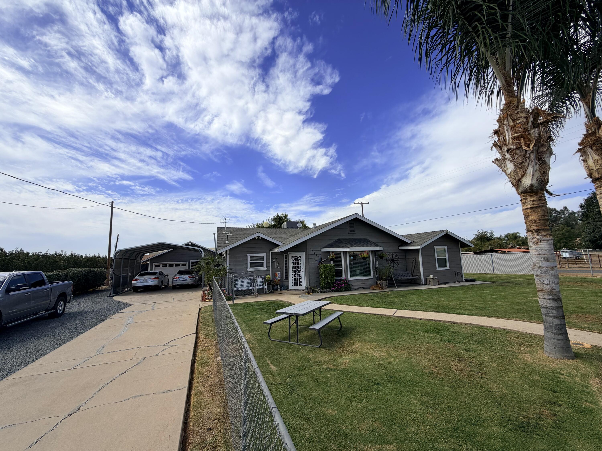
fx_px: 243
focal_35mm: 14
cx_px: 301
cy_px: 226
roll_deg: +1.4
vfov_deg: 85.7
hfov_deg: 102.1
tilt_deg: +7.2
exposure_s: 1/1497
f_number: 2.2
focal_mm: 2.22
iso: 20
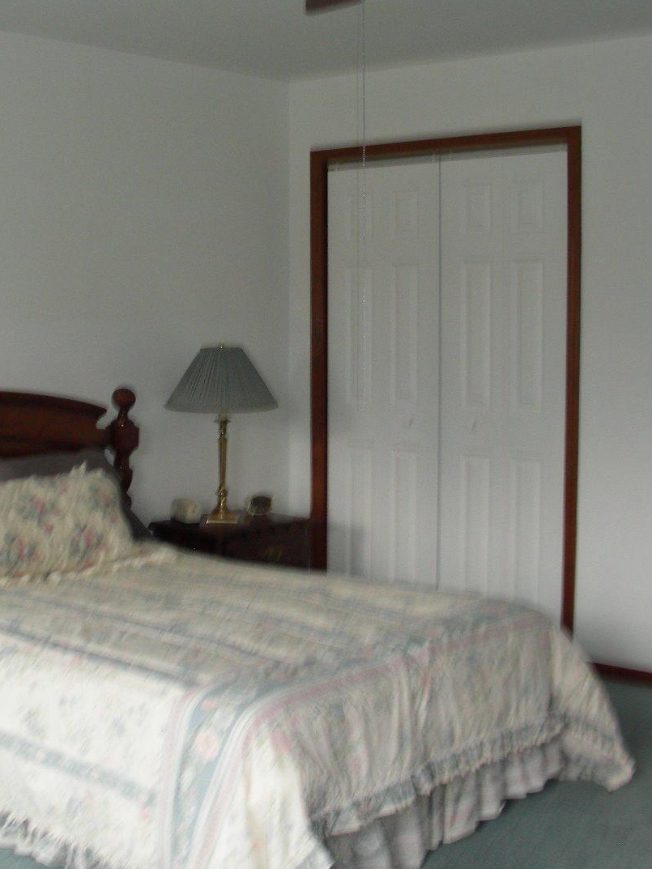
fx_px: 1281
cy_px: 434
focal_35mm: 51
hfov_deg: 28.5
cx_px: 262
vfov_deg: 37.5
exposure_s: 1/32.6
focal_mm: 6.3
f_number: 3.5
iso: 108
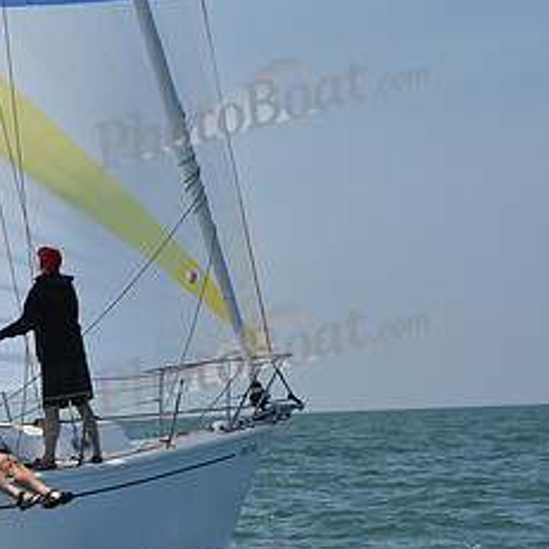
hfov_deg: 8.9
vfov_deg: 8.9
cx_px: -26
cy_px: 265
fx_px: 3517
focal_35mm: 196
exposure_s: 1/800
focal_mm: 92
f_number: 5.6
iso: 320
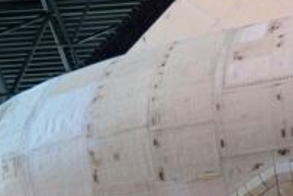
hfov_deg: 11.3
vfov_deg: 7.6
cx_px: 292
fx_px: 1466
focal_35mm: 180
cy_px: 197
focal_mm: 38
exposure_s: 1/30
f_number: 4.2
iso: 400
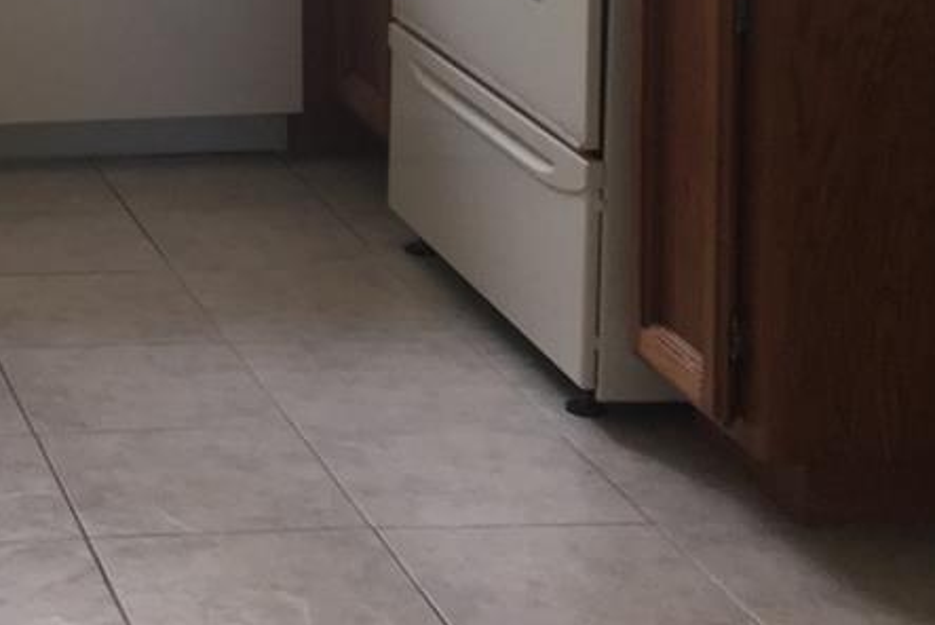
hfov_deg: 18.8
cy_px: -367
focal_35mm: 102
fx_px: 2651
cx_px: -224
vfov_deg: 12.6
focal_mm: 4.15
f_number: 2.2
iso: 32
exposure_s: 1/30
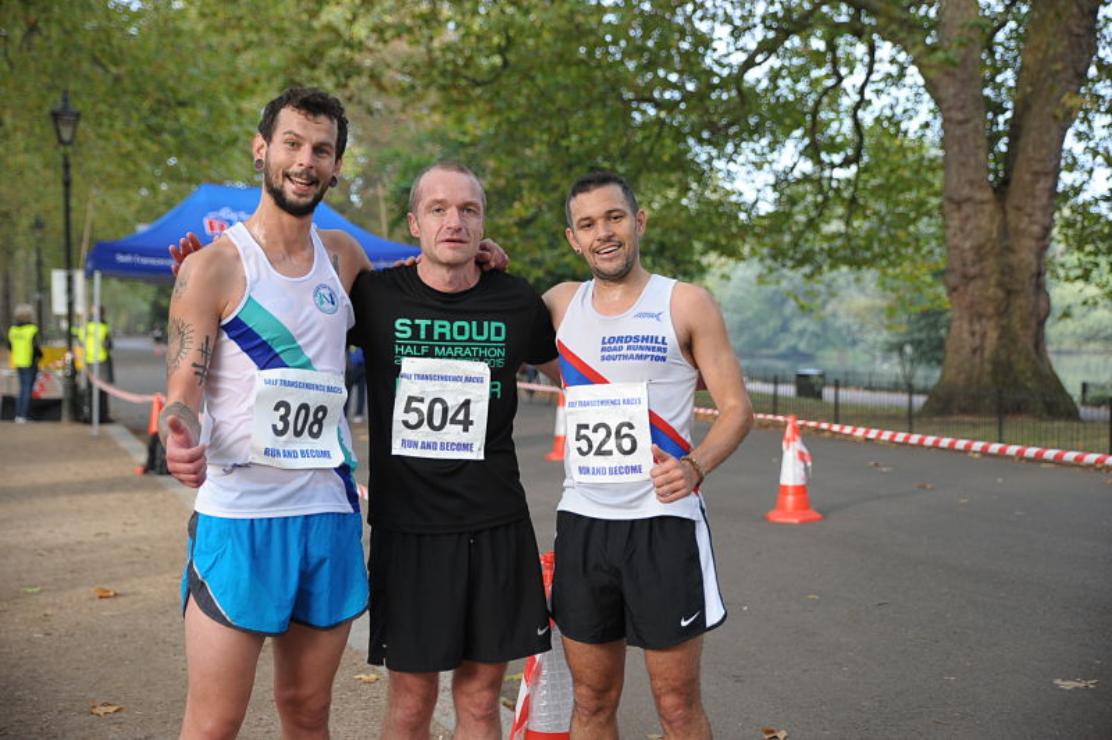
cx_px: 556
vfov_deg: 28.0
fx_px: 1481
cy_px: 370
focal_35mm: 48
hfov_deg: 41.1
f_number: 2.8
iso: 1000
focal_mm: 48
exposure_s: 1/640
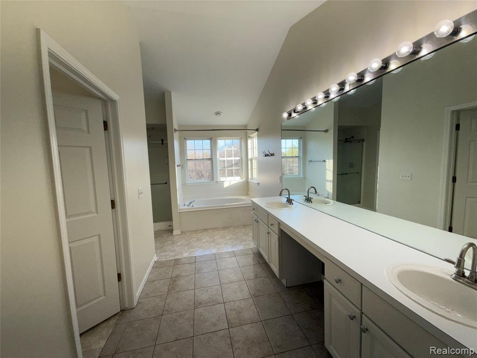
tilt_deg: -4.6
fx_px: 193
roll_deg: +1.7
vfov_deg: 85.7
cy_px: 179
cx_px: 238
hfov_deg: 102.1
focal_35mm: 14
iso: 64
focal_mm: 2.22
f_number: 2.2
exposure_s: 1/245
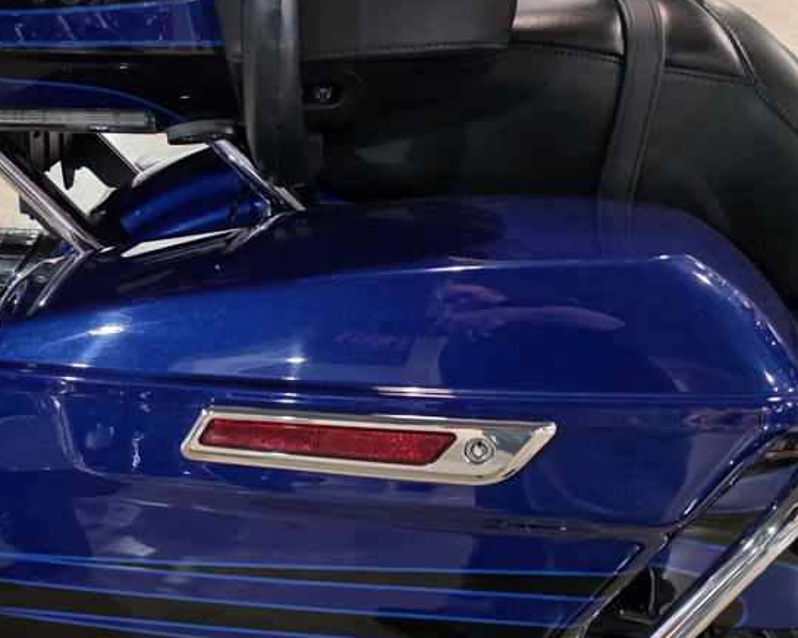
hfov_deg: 40.8
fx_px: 1039
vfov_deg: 34.0
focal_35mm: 44
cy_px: 251
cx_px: 199
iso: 1250
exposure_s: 1/120
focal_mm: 6.3
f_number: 1.7
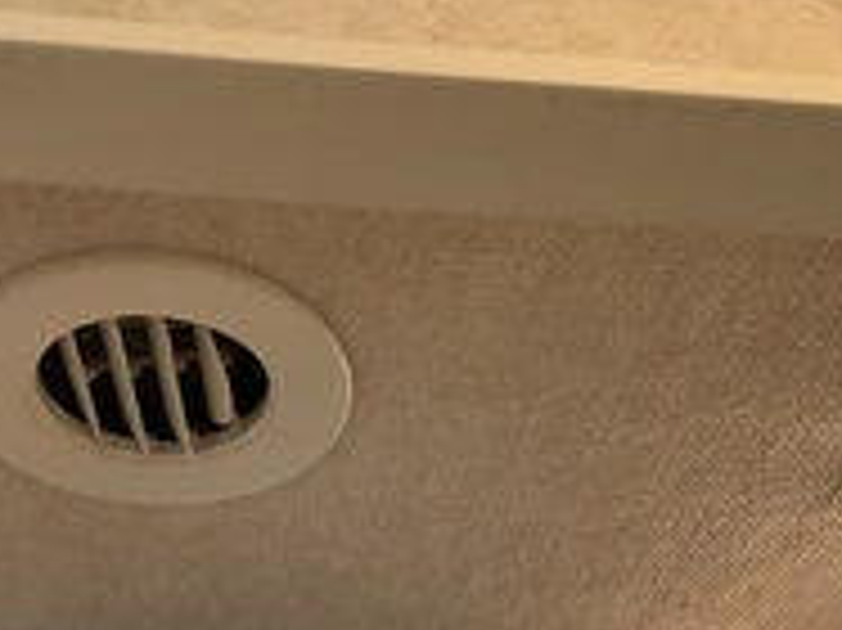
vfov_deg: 22.9
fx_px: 1507
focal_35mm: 62
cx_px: 360
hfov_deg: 31.2
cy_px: 590
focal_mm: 3
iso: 100
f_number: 1.8
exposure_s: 1/60
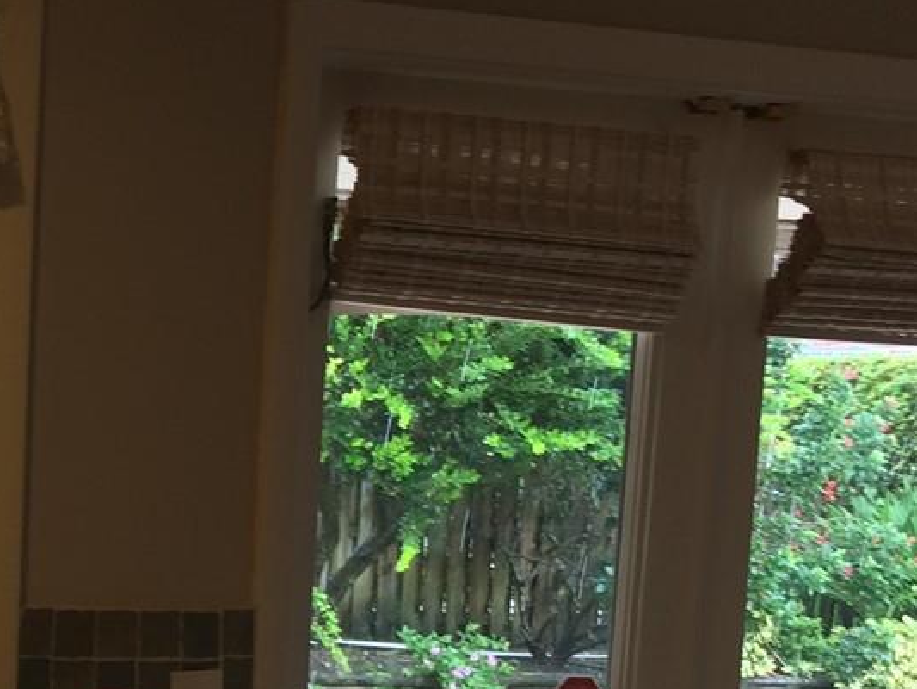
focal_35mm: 87
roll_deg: -0.4
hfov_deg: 21.0
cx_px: -174
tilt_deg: -8.6
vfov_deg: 16.3
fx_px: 2305
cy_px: 806
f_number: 2.2
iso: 40
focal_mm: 4.15
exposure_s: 1/40
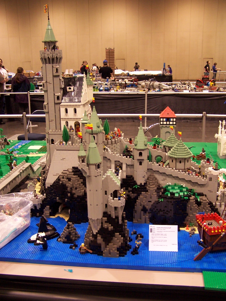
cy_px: 150
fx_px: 331
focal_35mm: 38
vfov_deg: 49.0
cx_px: 113
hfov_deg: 37.7
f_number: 2.8
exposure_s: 1/15
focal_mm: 6.3
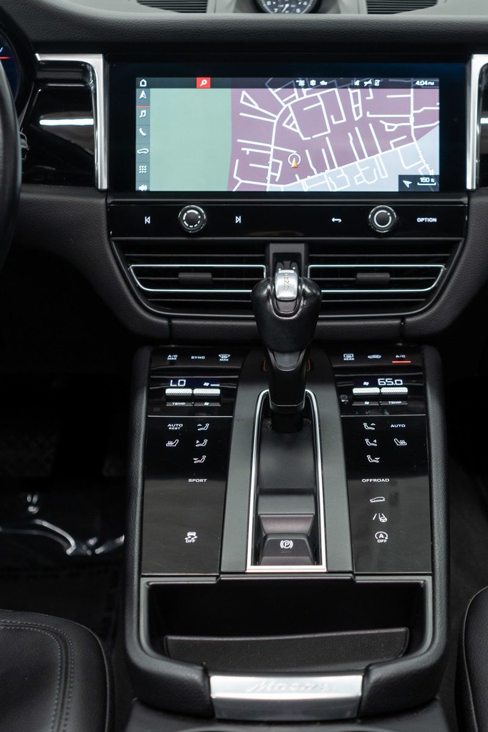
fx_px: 1099
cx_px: 293
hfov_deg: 25.0
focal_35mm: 54
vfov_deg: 36.9
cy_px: 336
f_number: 3.2
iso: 640
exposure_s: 1/50
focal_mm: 28
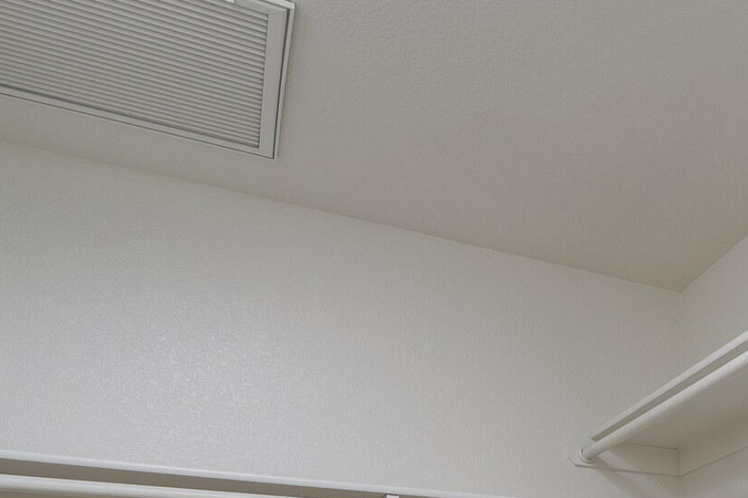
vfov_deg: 26.8
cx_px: 807
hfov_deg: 39.5
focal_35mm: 41
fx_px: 852
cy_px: 668
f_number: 9
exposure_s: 1/160
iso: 200
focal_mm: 12
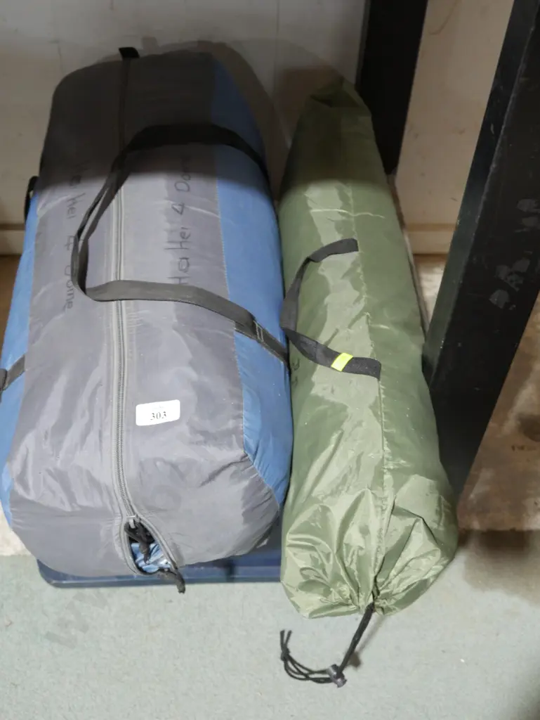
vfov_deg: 46.8
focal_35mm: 40
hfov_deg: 36.0
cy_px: 360
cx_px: 270
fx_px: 831
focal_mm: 20
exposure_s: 1/60
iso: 1600
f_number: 4.5
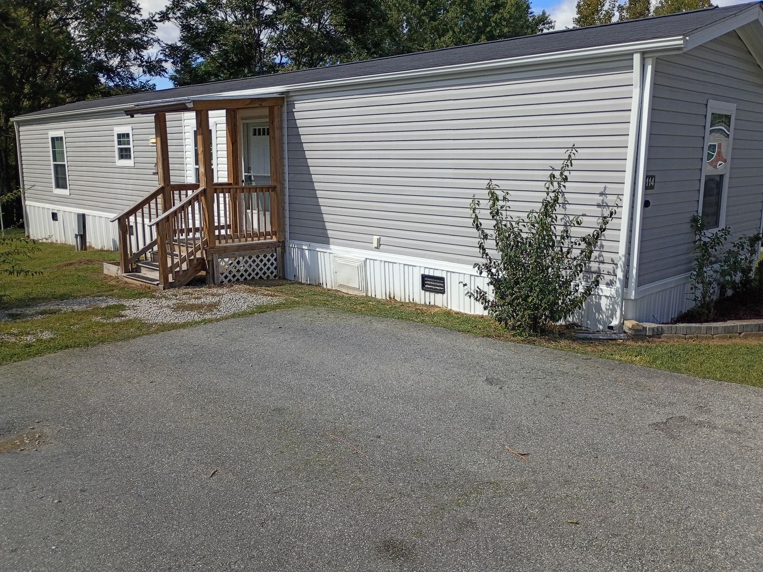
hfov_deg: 61.7
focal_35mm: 29
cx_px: 382
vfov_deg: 48.2
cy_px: 286
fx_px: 639
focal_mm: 4.27
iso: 106
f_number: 1.8
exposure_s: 1/1070
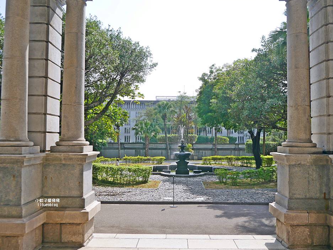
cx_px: 172
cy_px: 128
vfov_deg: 44.2
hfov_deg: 56.8
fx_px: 308
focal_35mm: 32
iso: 200
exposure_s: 1/640
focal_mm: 15
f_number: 4.5
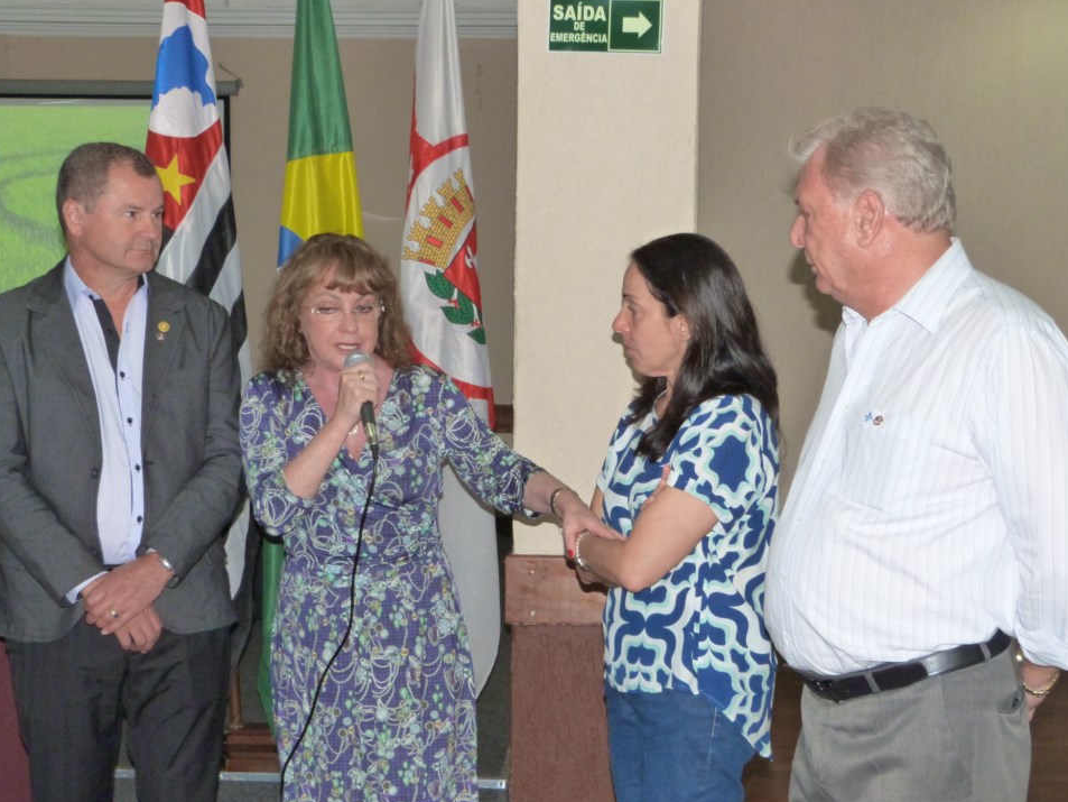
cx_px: 563
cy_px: 421
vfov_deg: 25.2
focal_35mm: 58
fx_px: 1790
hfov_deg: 33.2
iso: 400
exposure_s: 1/60
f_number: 3.2
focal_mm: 9.7
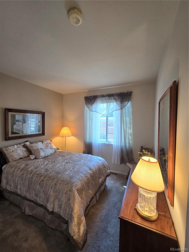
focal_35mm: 13
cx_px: 94
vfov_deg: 106.2
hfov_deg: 89.9
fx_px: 95
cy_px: 126
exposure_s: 1/60
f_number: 2.2
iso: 80
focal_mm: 2.2
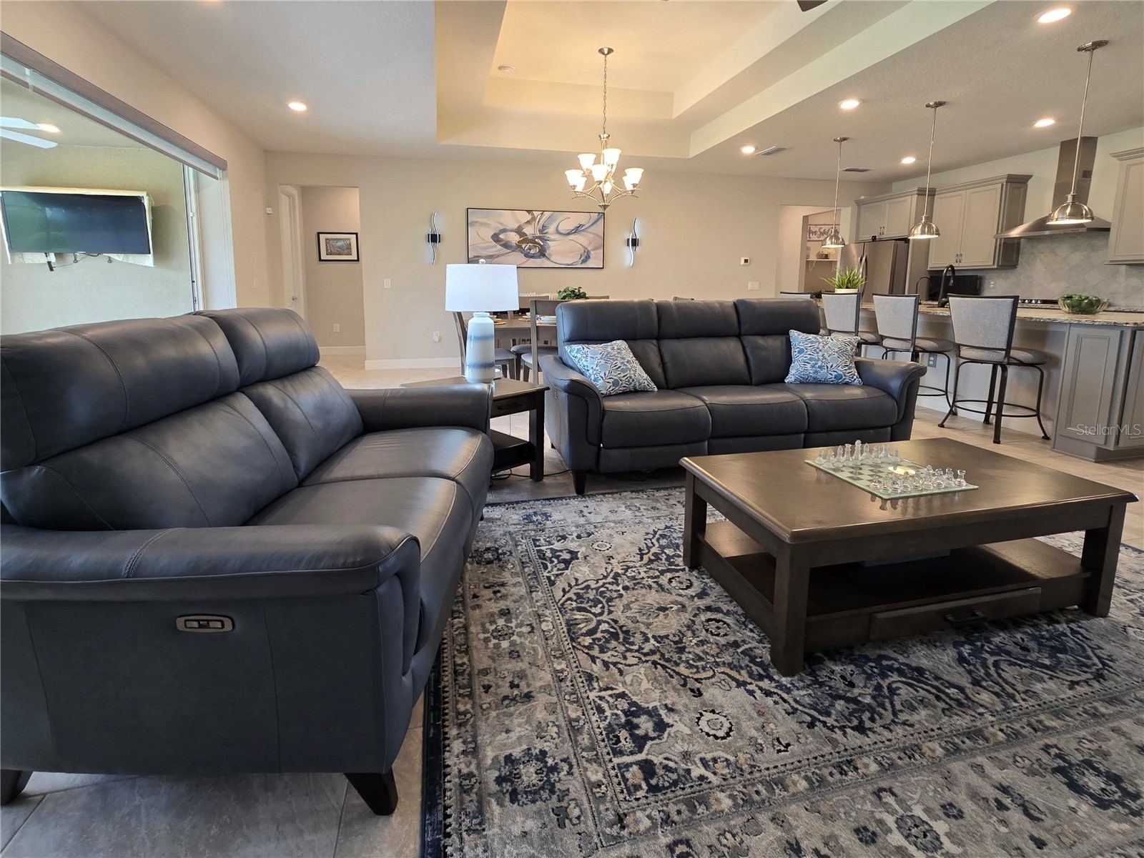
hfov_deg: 106.2
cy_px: 429
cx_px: 572
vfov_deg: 89.9
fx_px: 430
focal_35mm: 13
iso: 125
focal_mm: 2.2
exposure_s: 1/60.2
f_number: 2.2
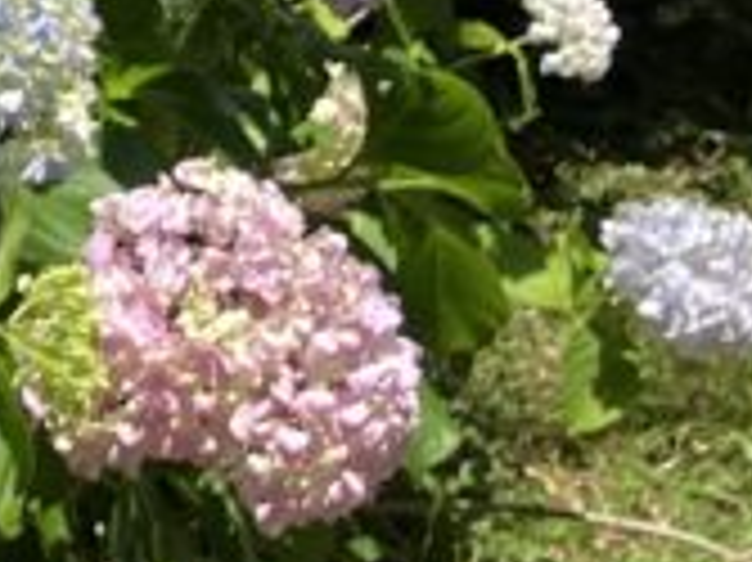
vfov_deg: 8.2
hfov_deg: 9.5
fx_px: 3734
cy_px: -593
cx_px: -1324
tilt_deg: -4.1
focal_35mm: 172
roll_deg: +1.1
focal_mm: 3.99
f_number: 1.8
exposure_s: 1/1736
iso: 32
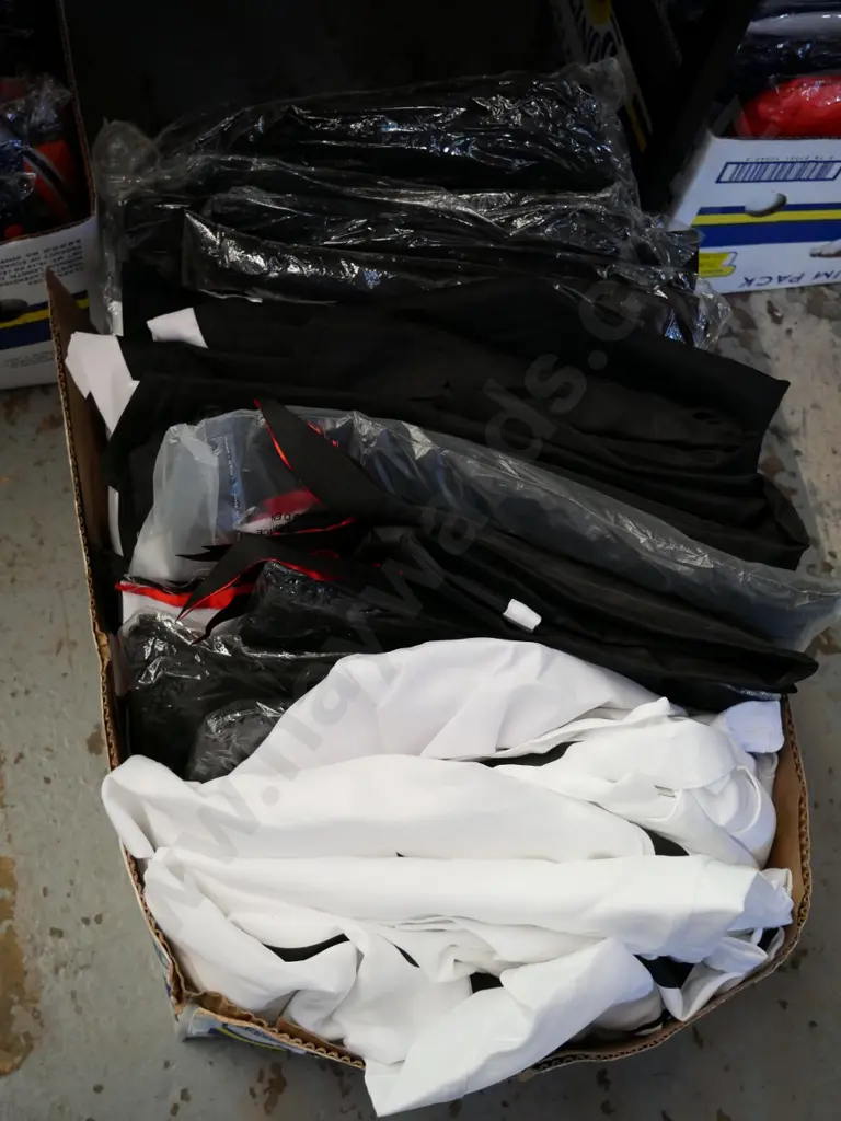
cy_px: 560
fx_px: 1490
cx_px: 420
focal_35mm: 46
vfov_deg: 41.2
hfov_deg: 31.5
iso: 1600
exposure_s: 1/60
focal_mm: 23
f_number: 4.3
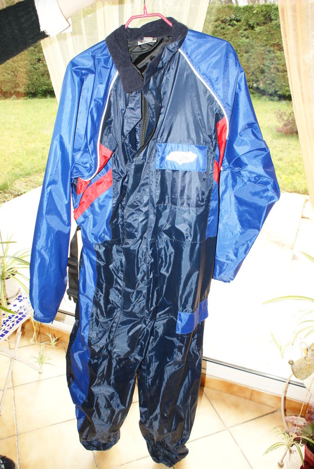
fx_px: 392
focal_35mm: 30
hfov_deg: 43.7
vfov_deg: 61.9
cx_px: 157
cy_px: 234
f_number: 5.6
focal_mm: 20
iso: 400
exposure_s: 1/60
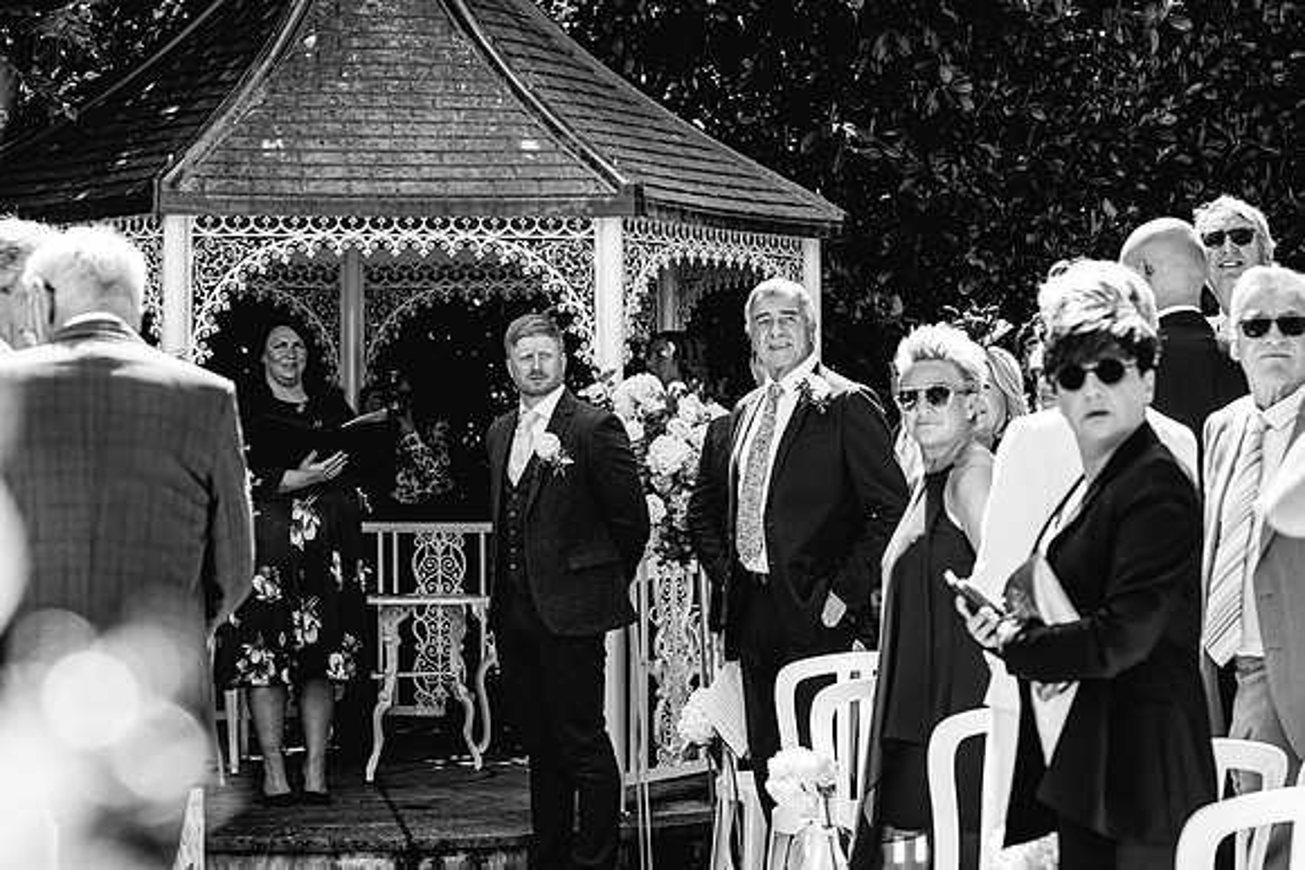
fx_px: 3032
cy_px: 435
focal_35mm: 84
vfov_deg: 16.3
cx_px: 652
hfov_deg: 24.3
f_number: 4.5
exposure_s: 1/400
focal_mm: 81
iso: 400
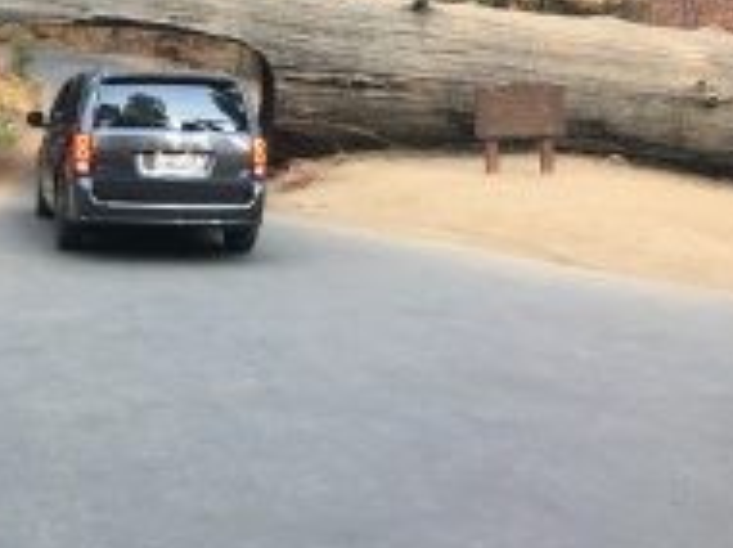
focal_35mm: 56
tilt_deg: +0.7
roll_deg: +2.1
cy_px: 108
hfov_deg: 33.0
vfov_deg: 25.6
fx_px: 1184
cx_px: 108
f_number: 2.2
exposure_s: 1/30
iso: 40
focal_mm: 4.15
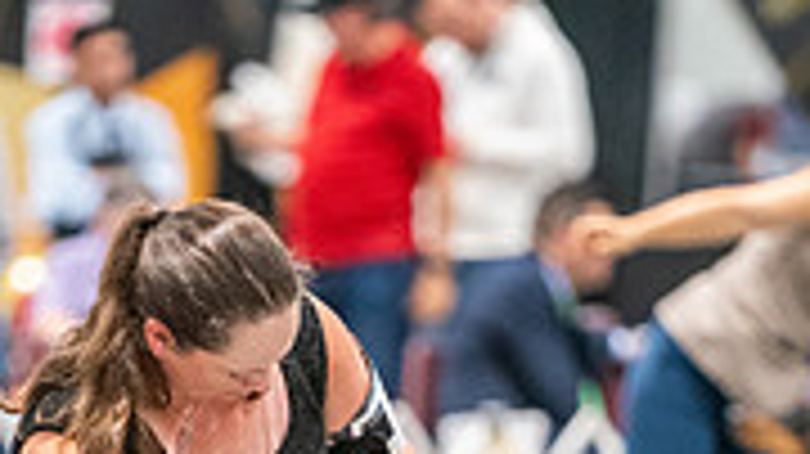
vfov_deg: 2.4
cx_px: 423
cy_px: 629
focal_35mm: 508
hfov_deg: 4.3
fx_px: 10904
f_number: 2.8
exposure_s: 1/250
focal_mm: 194
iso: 6400
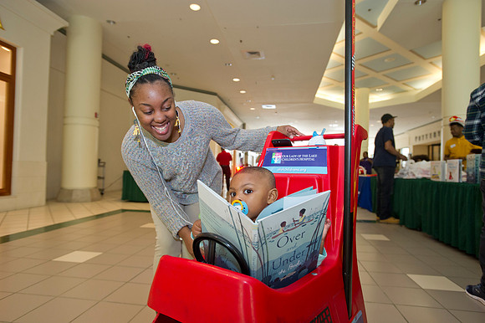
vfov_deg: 57.2
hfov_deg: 78.6
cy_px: 162
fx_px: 296
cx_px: 242
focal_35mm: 22
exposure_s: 1/250
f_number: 3.5
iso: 1250
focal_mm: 22
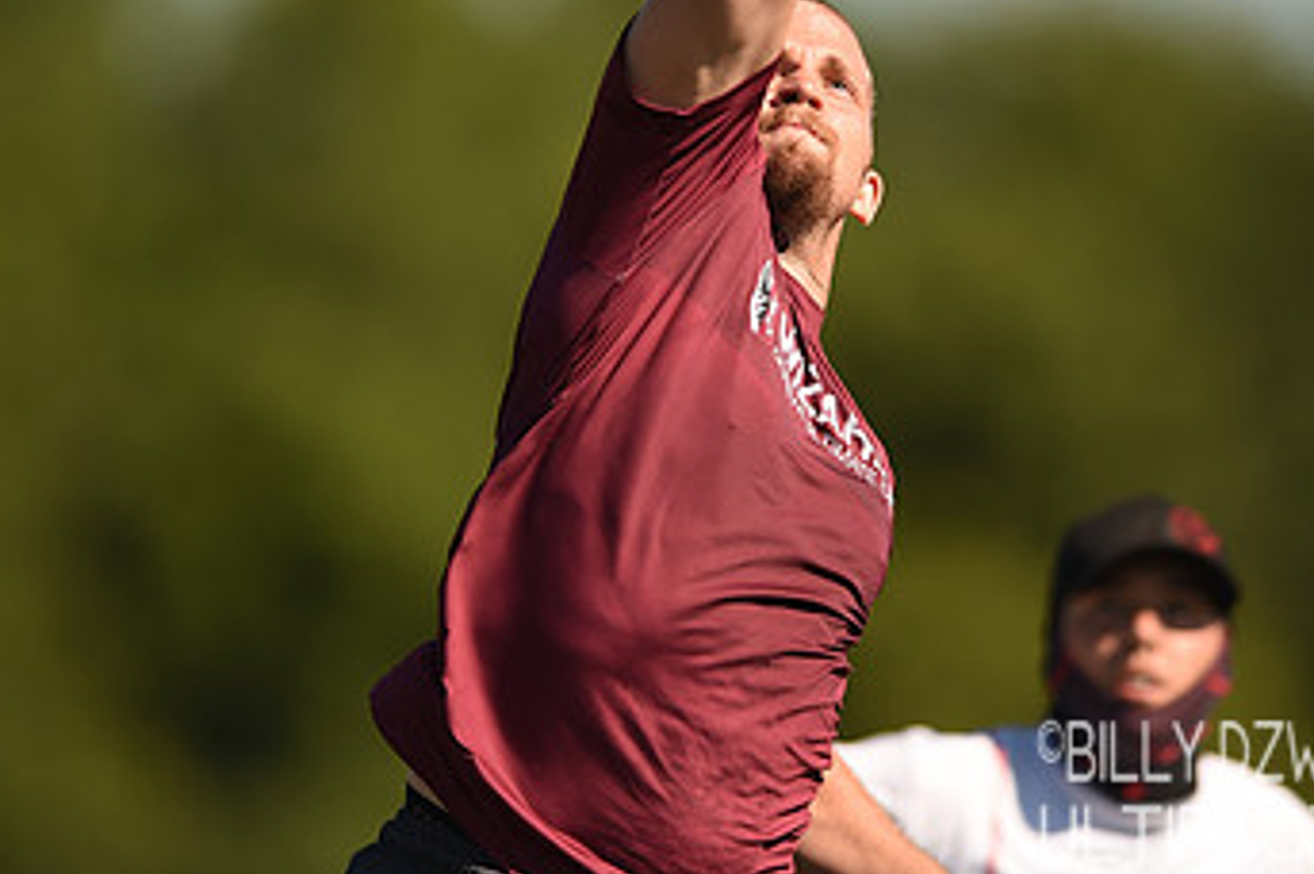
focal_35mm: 676
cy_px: 171
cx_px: 793
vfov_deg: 2.0
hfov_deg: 3.1
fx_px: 24650
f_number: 3.2
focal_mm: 400
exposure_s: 1/2000
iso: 100
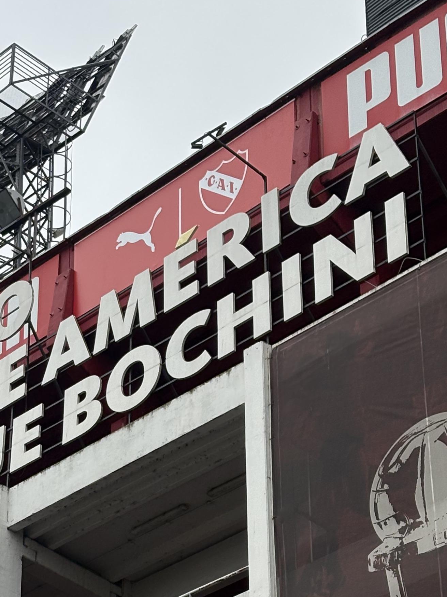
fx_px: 2066
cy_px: 515
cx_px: -3
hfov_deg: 12.2
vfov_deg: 16.2
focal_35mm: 120
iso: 32
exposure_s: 1/3448
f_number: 1.6
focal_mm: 5.96
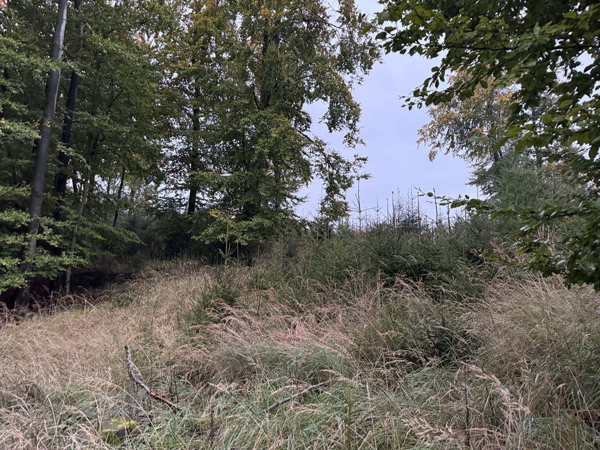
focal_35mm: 24
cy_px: 225
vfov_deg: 56.8
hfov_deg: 71.6
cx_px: 300
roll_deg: -2.0
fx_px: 416
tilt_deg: +11.4
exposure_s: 1/60
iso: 400
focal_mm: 6.76
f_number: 1.78
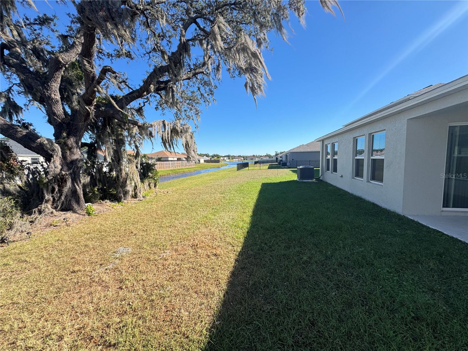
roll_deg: +0.6
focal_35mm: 14
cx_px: 234
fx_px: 189
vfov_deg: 85.7
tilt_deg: -4.6
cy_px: 176
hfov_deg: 102.1
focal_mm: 2.22
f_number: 2.2
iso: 50
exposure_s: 1/993
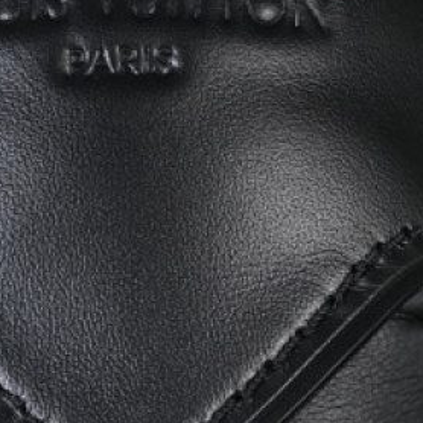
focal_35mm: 248
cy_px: 475
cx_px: 131
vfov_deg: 7.0
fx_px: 3429
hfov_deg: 7.1
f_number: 6.3
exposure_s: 1/50
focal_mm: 50
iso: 160
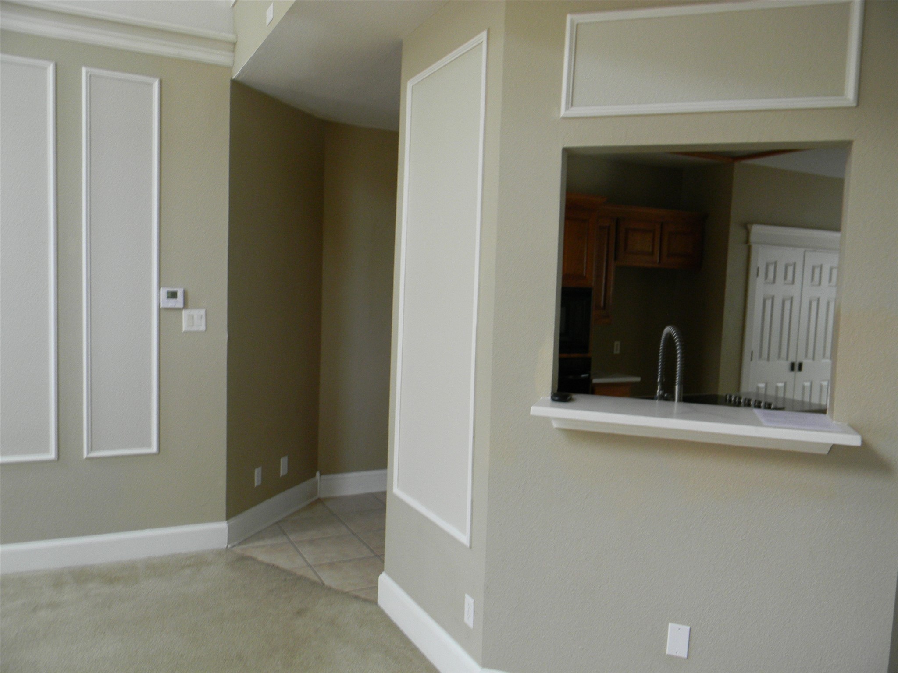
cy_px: 336
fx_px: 726
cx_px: 449
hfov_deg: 63.4
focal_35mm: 28
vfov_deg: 49.7
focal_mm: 5
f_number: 3.5
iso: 147
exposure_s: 1/30
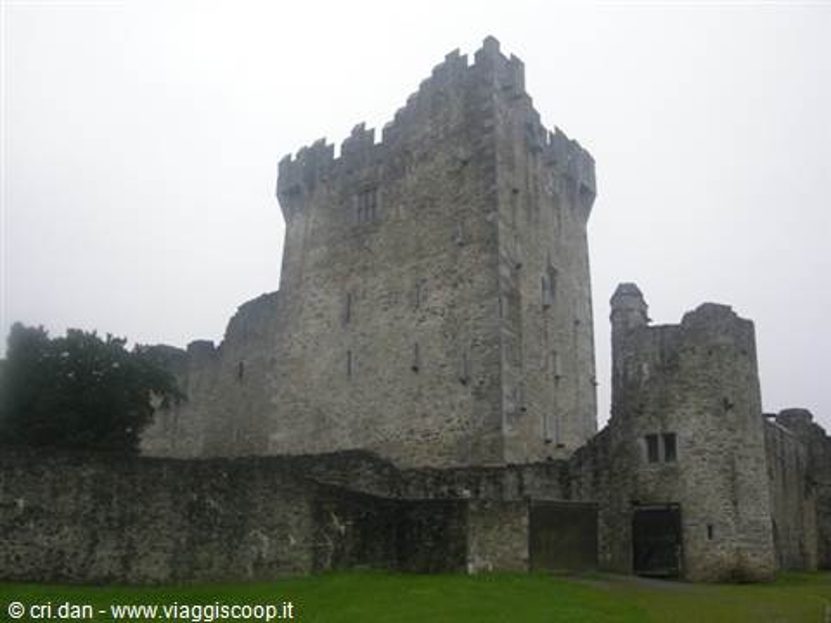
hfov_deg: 51.4
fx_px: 864
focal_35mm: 36
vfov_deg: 39.7
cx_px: 416
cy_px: 312
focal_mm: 7.5
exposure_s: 1/177
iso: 64
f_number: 4.8
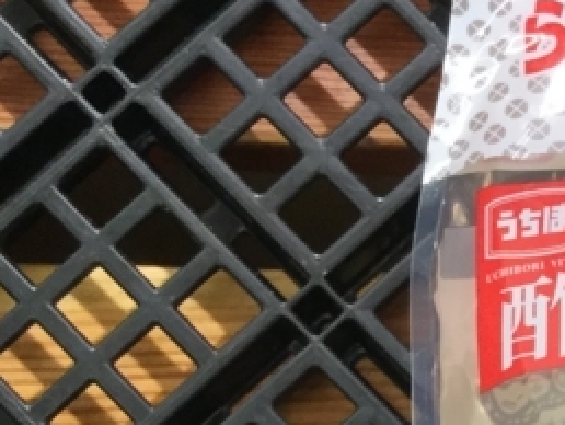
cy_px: 743
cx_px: 782
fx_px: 2009
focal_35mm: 123
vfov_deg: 11.3
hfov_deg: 15.1
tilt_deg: -61.2
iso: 32
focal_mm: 3.3
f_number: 2.4
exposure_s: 1/30
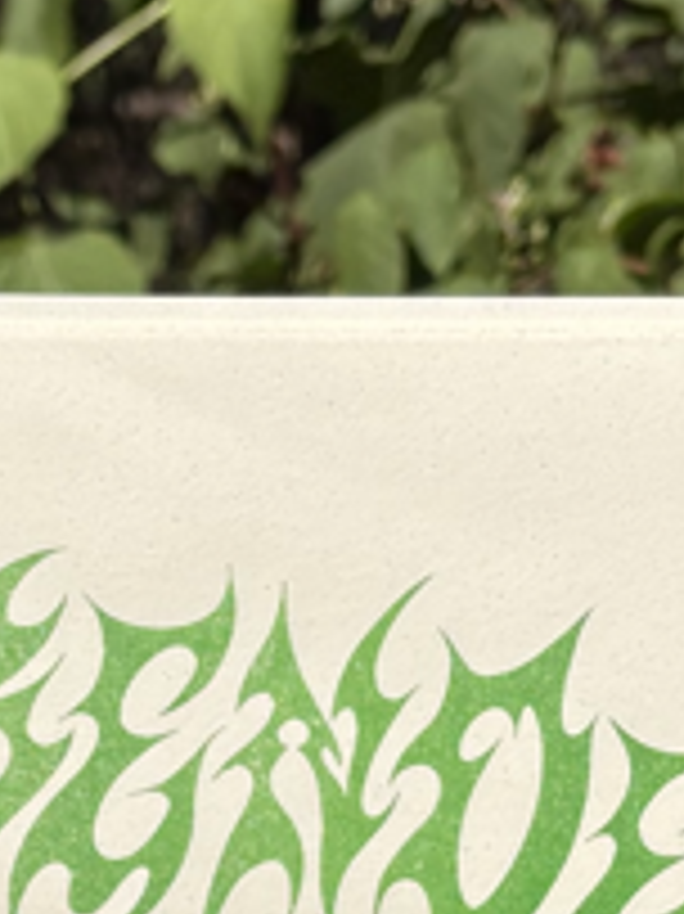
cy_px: 1562
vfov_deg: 11.3
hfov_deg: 9.0
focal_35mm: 164
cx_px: 58
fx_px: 4325
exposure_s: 1/10101
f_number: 1.6
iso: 40
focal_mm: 5.96
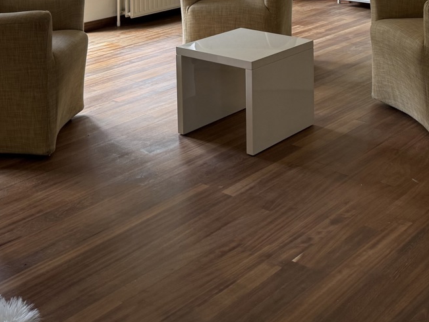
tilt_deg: -6.2
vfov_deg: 22.9
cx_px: 294
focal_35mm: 59
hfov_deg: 32.4
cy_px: -59
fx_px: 731
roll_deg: -0.5
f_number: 1.78
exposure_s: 1/121
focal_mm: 6.76
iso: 125
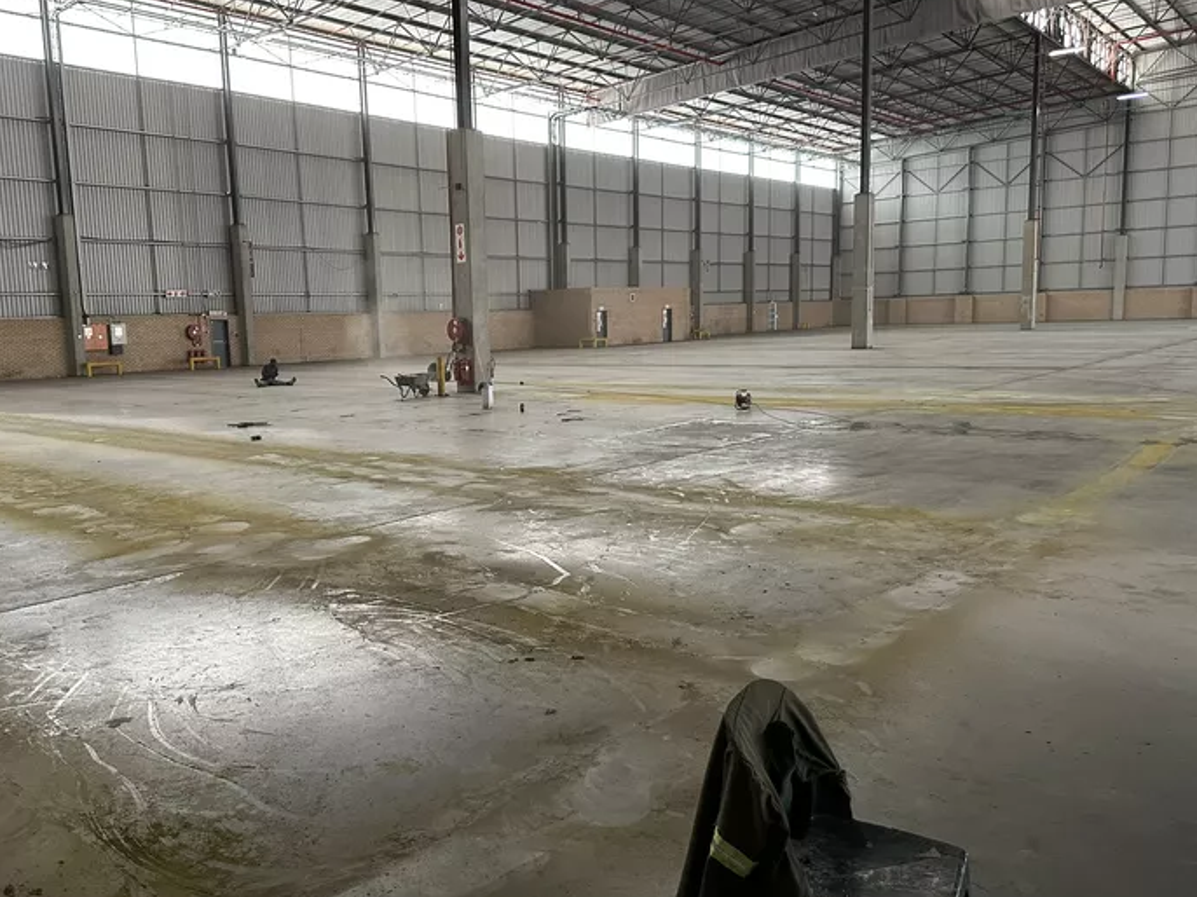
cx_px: 501
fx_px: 968
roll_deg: +1.4
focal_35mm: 28
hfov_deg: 63.1
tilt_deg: -8.5
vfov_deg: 49.7
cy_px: 442
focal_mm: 6.86
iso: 400
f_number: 1.78
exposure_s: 1/60
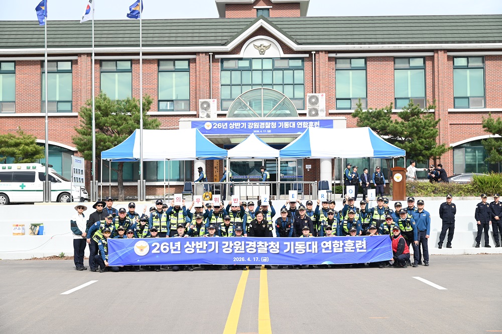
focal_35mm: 58
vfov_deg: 23.3
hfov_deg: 34.5
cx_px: 251
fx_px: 808
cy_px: 167
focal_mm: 58
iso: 100
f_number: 5.6
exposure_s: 1/200
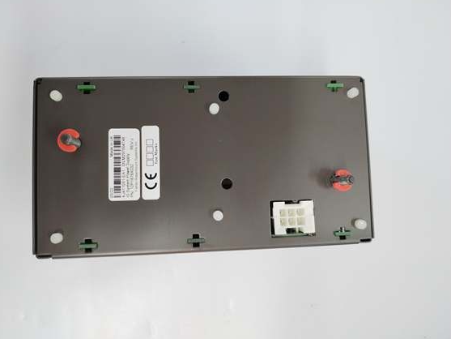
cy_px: 161
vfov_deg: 49.7
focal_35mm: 28
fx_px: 365
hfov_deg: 63.4
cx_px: 214
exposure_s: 1/50
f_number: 1.8
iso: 263
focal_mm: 4.75
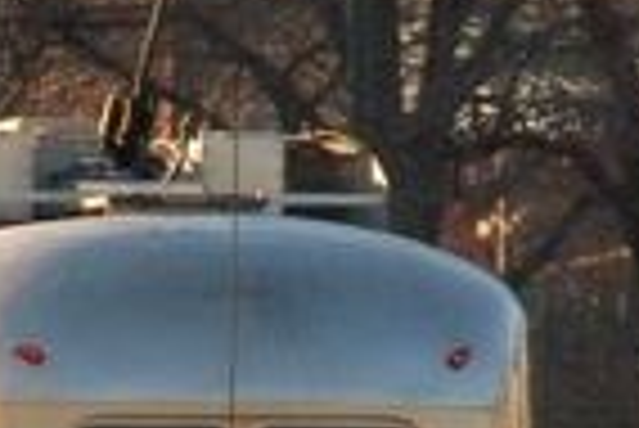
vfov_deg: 1.0
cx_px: -32
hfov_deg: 1.4
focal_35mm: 1421
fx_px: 25248
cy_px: 401
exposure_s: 1/100
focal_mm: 170
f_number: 5.6
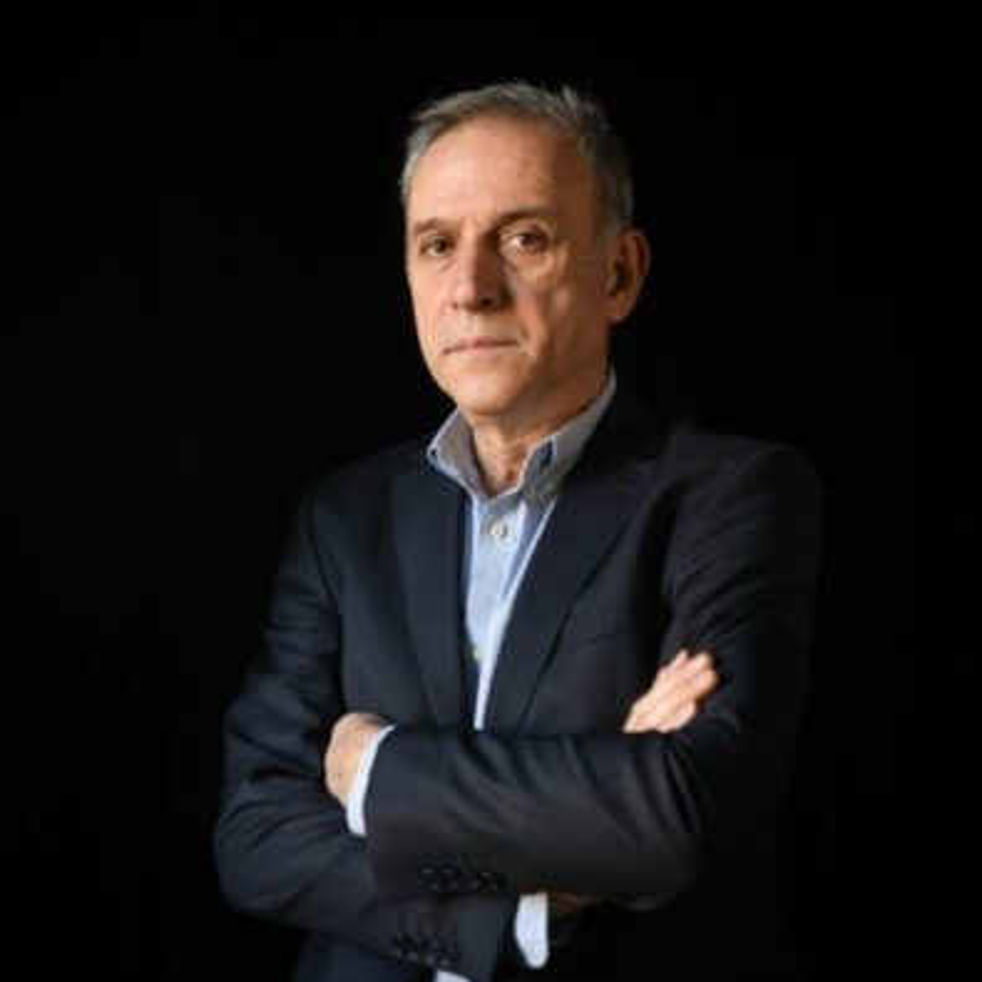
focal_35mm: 62
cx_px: 447
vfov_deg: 27.7
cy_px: 495
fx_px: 1990
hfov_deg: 27.7
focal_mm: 48
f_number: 2.8
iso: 800
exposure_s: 1/100
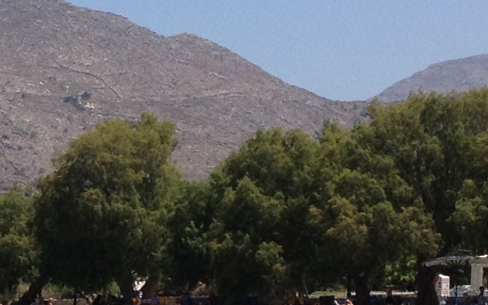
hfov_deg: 11.3
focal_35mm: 180
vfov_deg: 7.2
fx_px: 2393
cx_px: -197
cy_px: 402
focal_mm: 4.28
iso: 50
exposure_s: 1/1905
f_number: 2.4
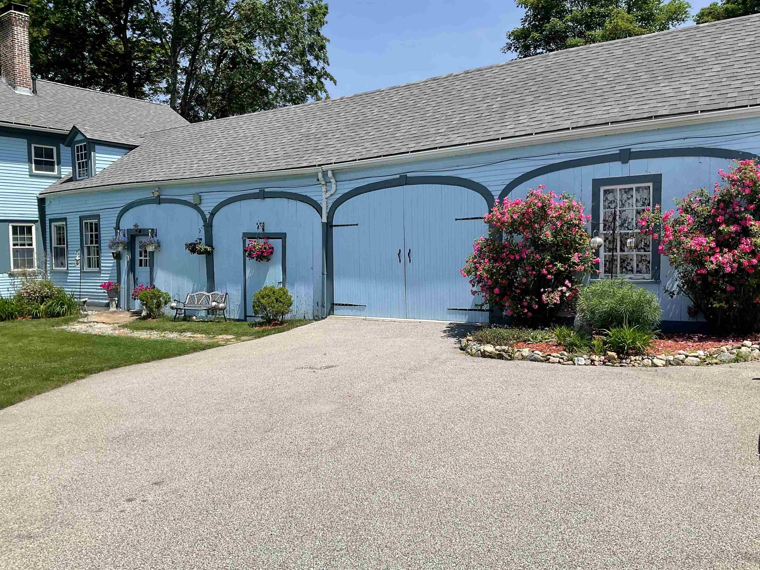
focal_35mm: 29
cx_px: 380
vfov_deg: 48.2
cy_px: 285
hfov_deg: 61.7
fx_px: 637
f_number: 1.8
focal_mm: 3
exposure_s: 1/2667
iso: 16
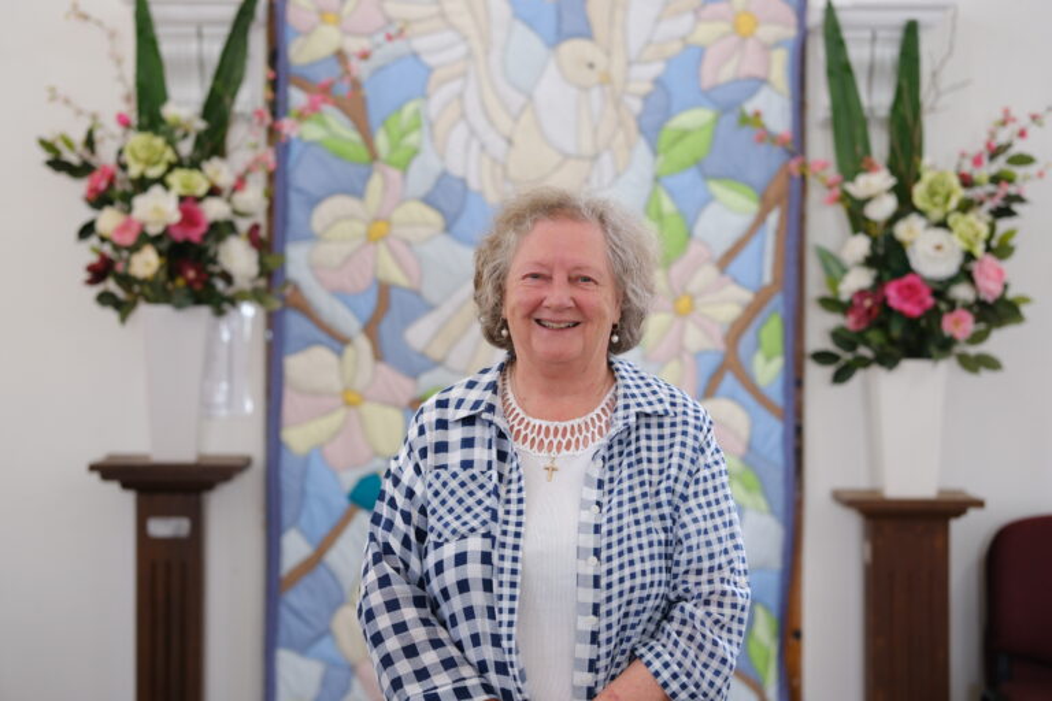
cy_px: 350
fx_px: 2454
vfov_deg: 16.3
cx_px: 526
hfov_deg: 24.2
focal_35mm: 84
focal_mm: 56
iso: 640
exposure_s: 1/60
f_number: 2.2
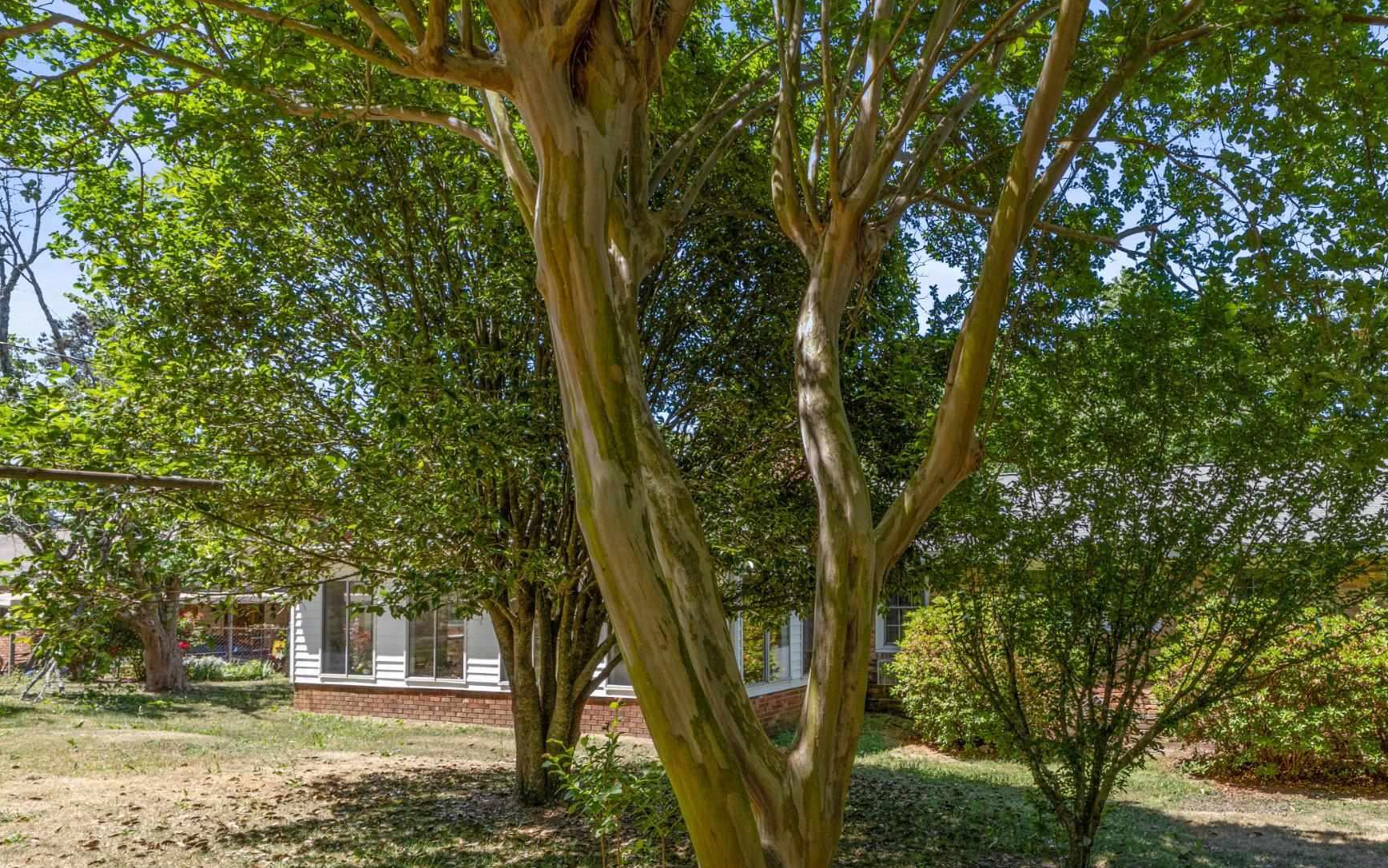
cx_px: 955
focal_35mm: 22
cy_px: 558
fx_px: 832
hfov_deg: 76.4
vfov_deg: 54.3
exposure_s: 1/200
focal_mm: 10
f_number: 8
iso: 250
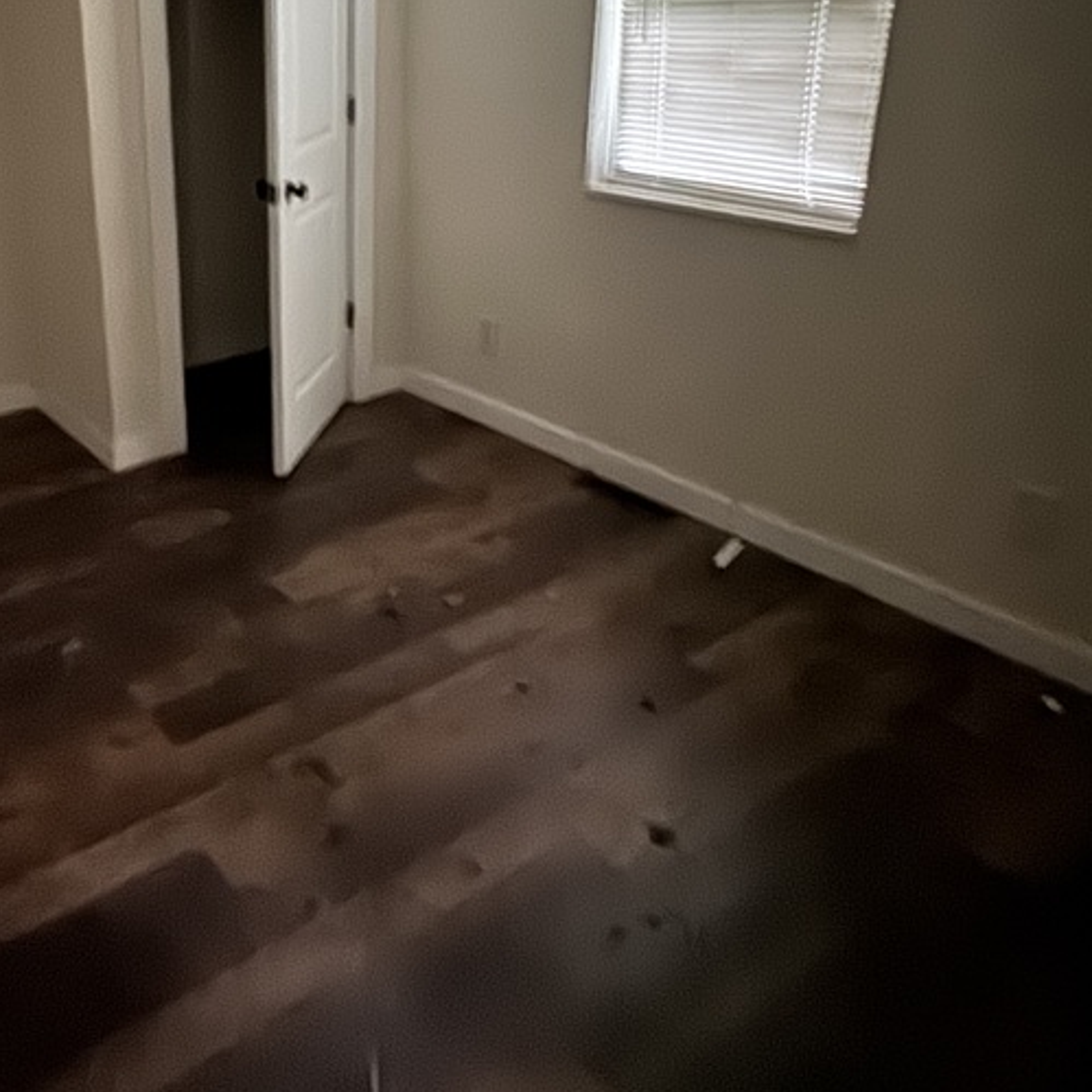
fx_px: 1071
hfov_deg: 50.3
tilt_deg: -18.7
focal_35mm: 30
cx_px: 196
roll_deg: +4.5
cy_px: 334
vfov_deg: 52.6
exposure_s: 1/4
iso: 2500
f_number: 2.2
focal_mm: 2.22
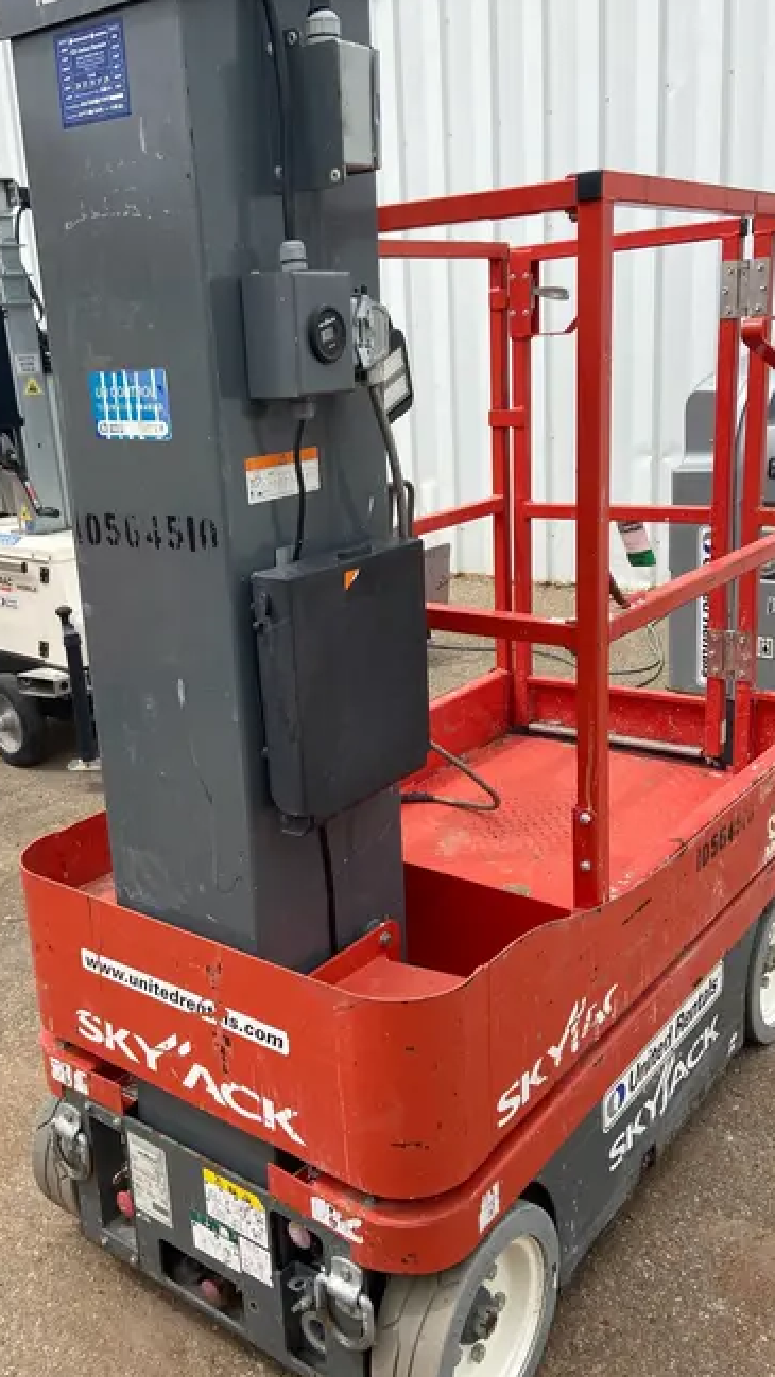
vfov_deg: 61.0
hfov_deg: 36.6
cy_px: 665
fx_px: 1169
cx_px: 331
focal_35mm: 32
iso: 32
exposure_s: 1/1565
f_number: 1.8
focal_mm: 4.25
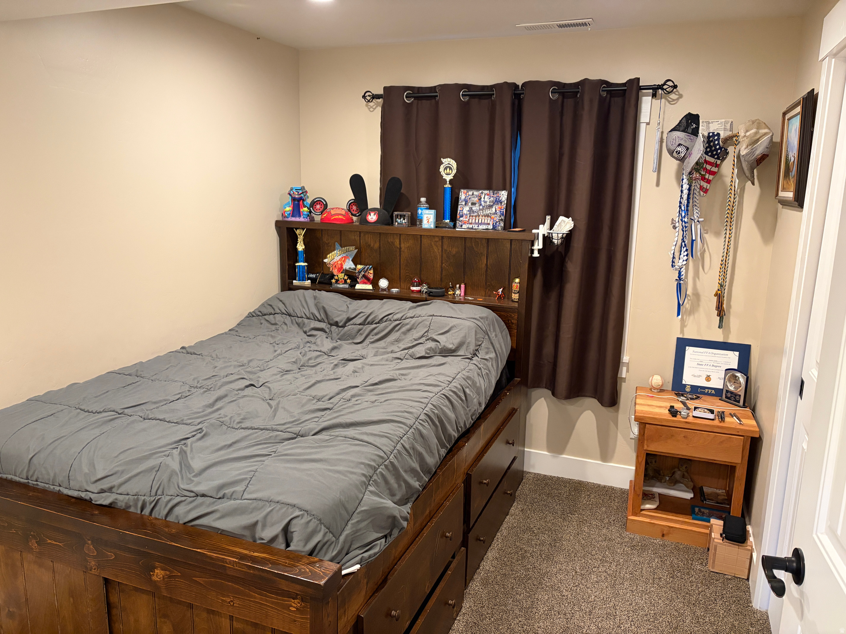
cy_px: 317
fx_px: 635
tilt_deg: -11.1
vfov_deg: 53.1
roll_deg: -1.3
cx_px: 423
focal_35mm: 26
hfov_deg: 67.3
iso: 320
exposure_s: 1/60
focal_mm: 5.96
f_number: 1.6
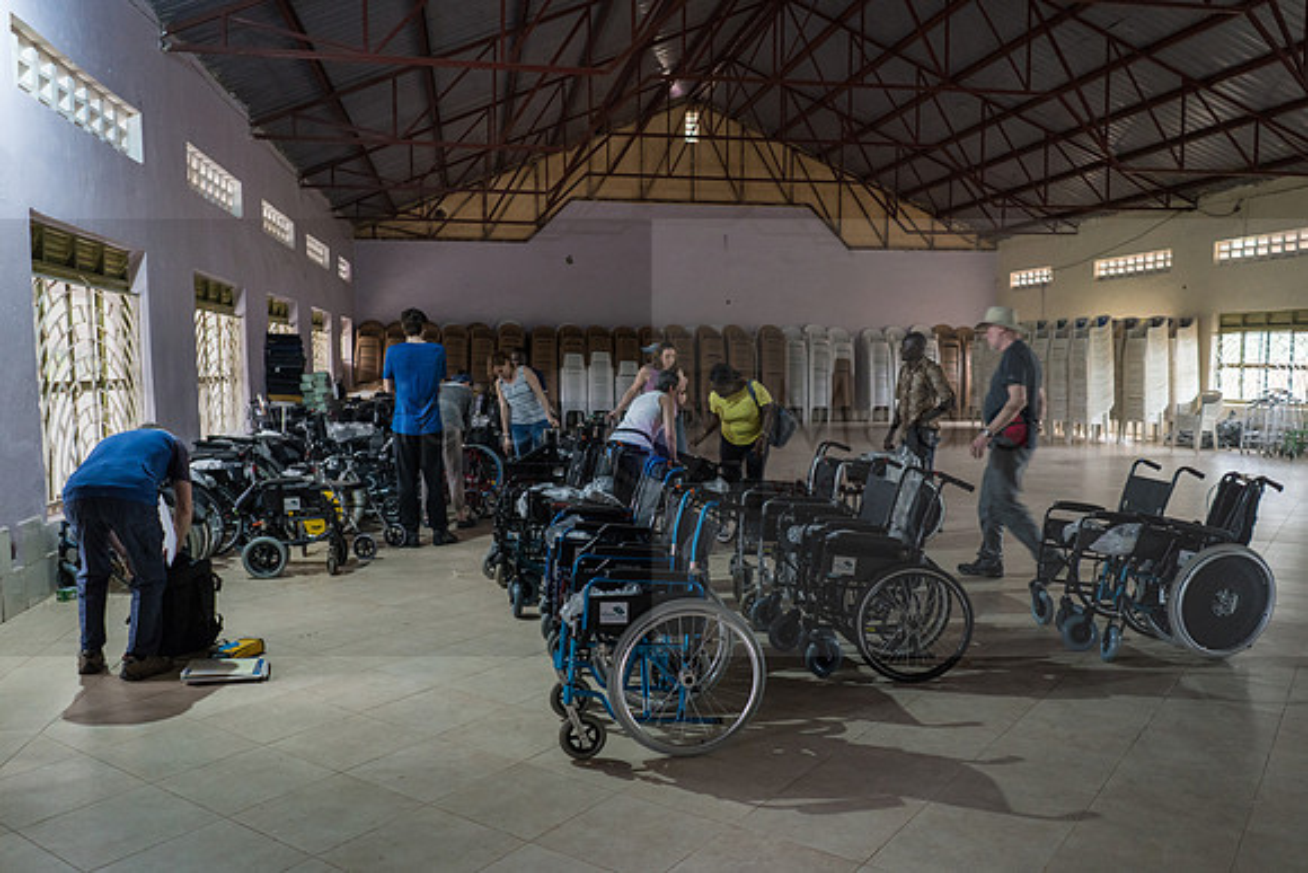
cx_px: 665
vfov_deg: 44.0
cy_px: 463
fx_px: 1079
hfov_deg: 62.5
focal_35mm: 30
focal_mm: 28
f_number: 2
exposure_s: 1/30
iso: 2500
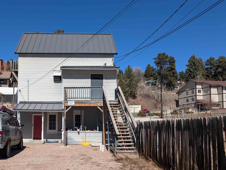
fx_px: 216
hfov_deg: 53.9
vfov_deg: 42.4
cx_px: 71
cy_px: 115
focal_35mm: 33
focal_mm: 6.9
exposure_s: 1/1637
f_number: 1.68
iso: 21
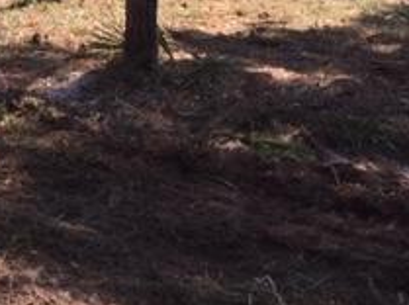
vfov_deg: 15.9
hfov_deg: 20.2
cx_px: -119
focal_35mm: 89
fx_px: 1050
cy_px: -66
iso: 32
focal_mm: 4.15
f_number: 2.2
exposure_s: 1/471
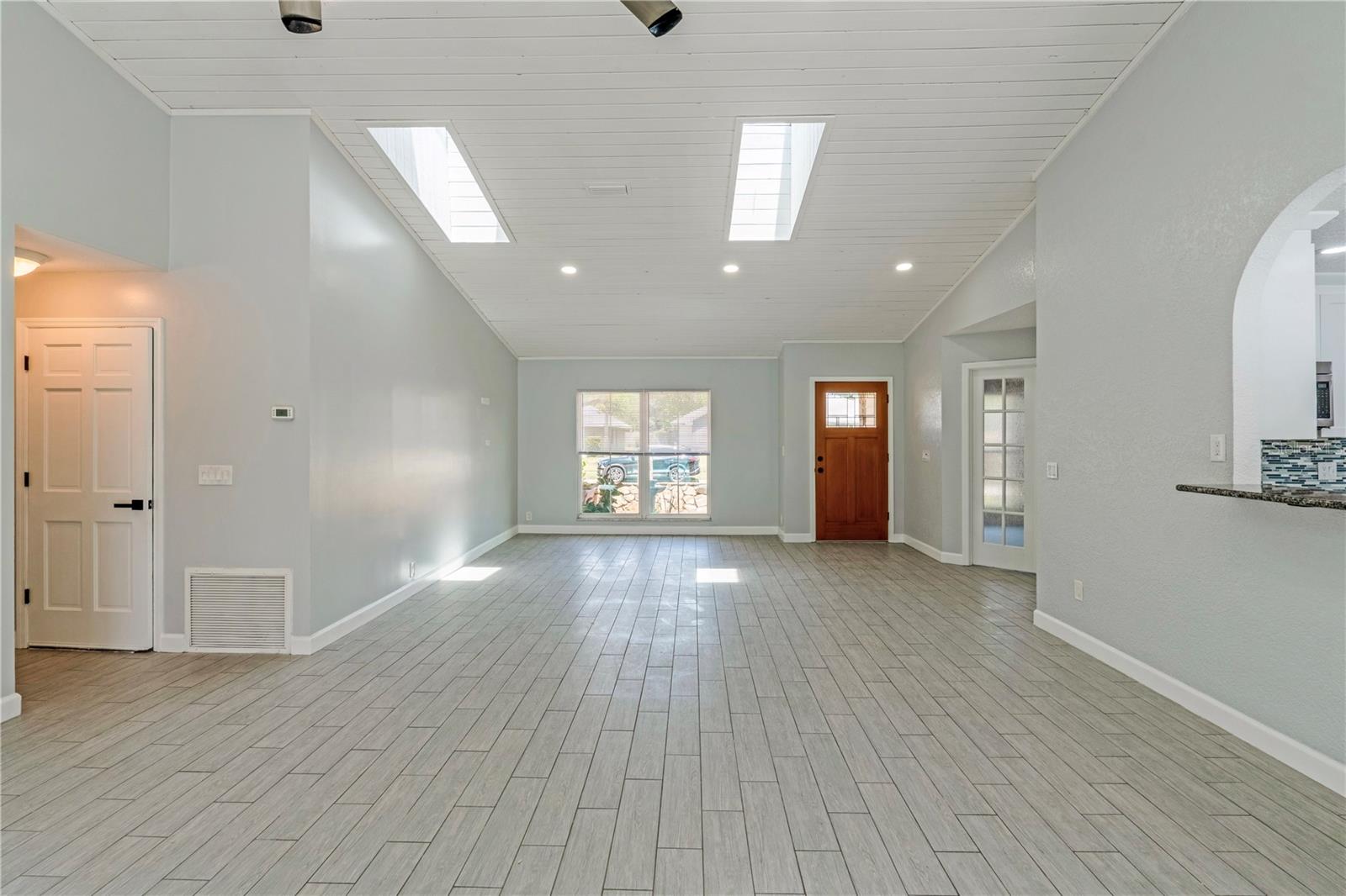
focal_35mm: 16
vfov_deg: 72.0
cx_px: 673
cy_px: 448
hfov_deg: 95.0
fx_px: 617
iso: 250
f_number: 9
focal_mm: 11
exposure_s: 1/640
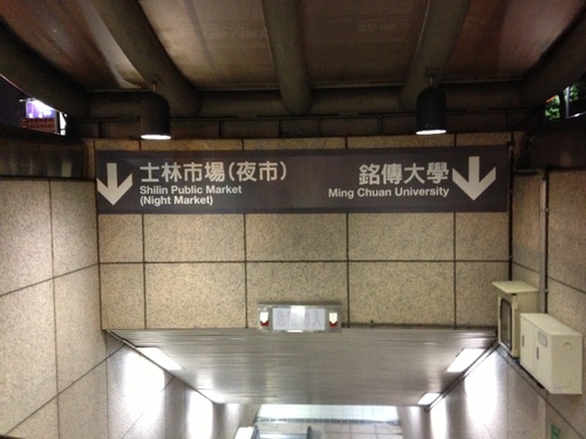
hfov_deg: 55.4
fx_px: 559
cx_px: 293
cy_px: 220
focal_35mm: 33
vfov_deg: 42.9
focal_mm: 4.13
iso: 640
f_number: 2.4
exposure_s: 1/15
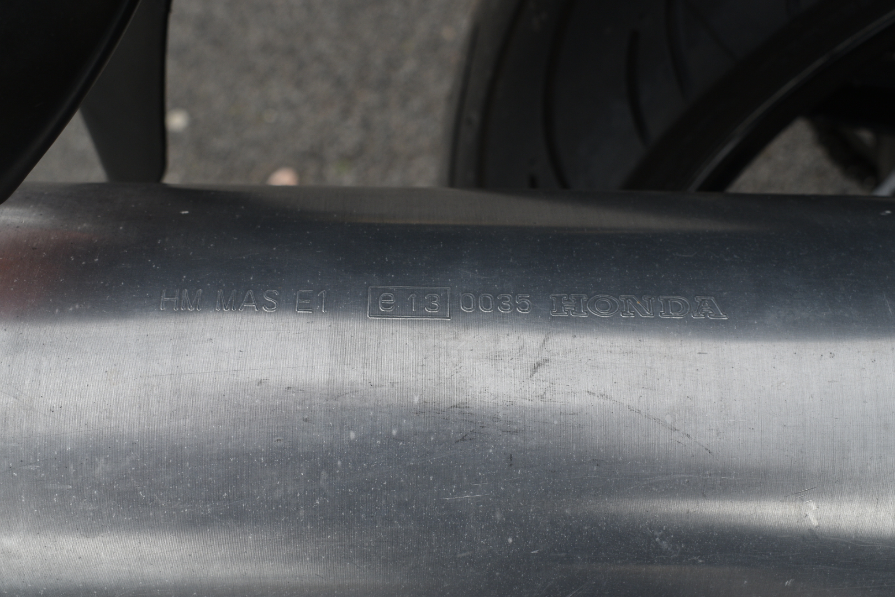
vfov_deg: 28.1
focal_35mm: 48
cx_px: 448
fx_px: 1193
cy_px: 298
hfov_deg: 41.1
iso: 200
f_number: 8
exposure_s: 1/250
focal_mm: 32
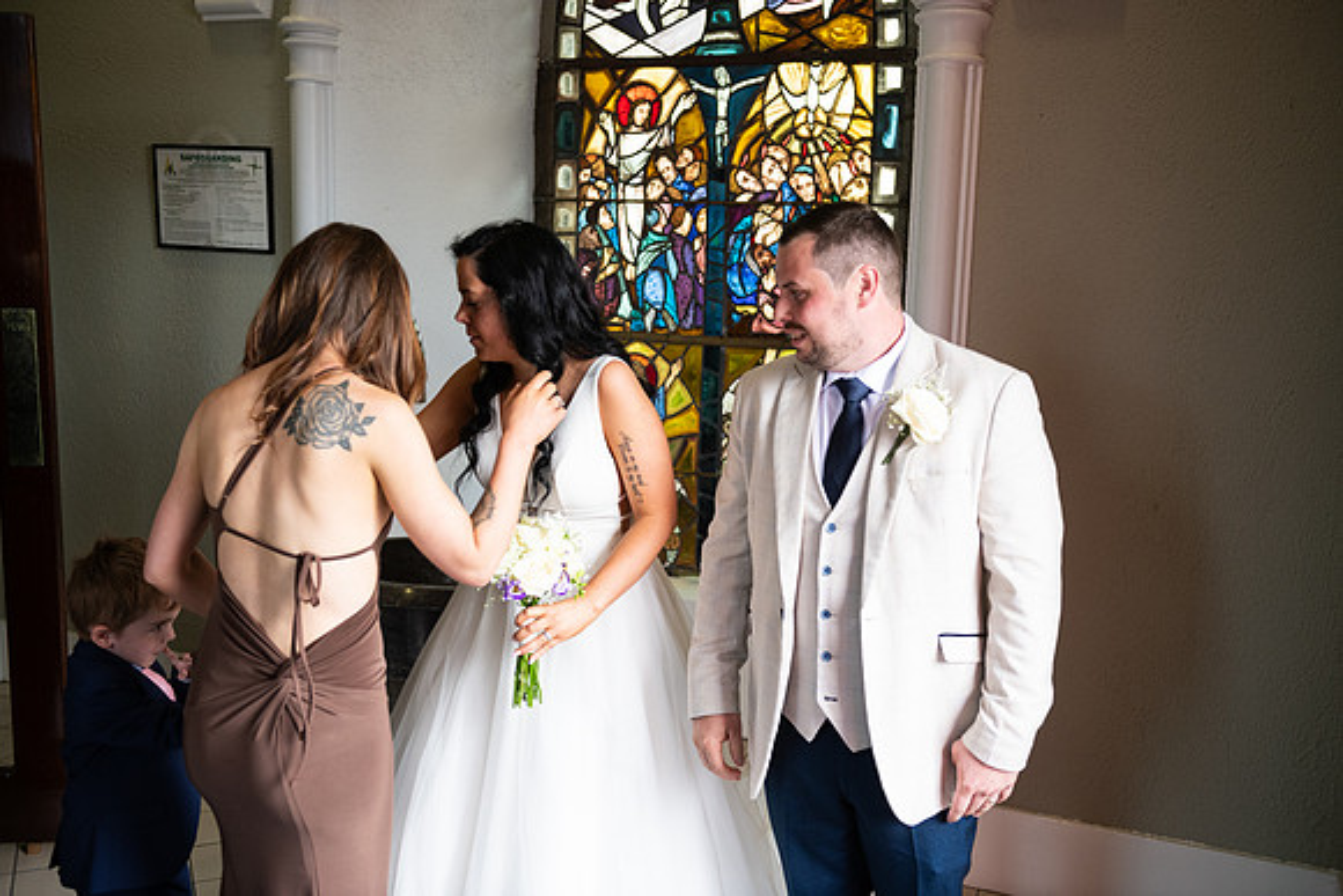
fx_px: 1306
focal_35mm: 35
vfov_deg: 37.9
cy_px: 448
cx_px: 672
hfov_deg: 54.4
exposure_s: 1/160
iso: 640
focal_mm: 35
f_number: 3.5
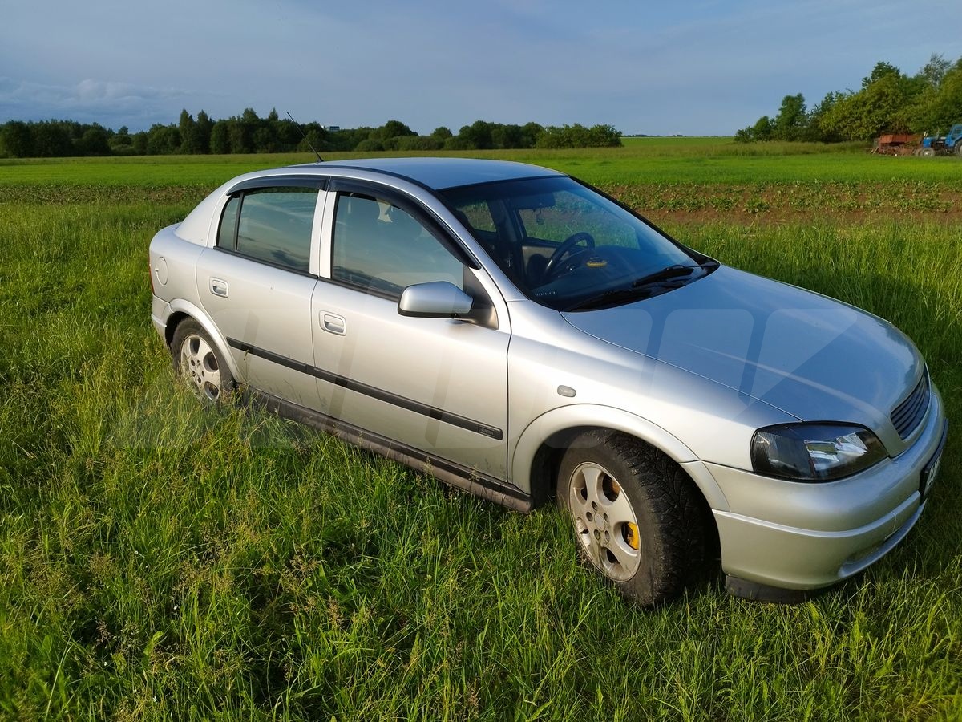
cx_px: 481
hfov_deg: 71.6
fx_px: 667
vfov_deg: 56.8
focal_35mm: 24
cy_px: 361
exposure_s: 1/997
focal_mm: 5.89
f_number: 1.89
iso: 50
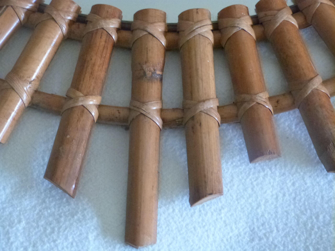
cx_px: 168
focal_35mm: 80
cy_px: 126
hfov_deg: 24.4
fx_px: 774
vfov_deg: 18.4
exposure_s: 1/10
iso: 800
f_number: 3.4
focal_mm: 14.5
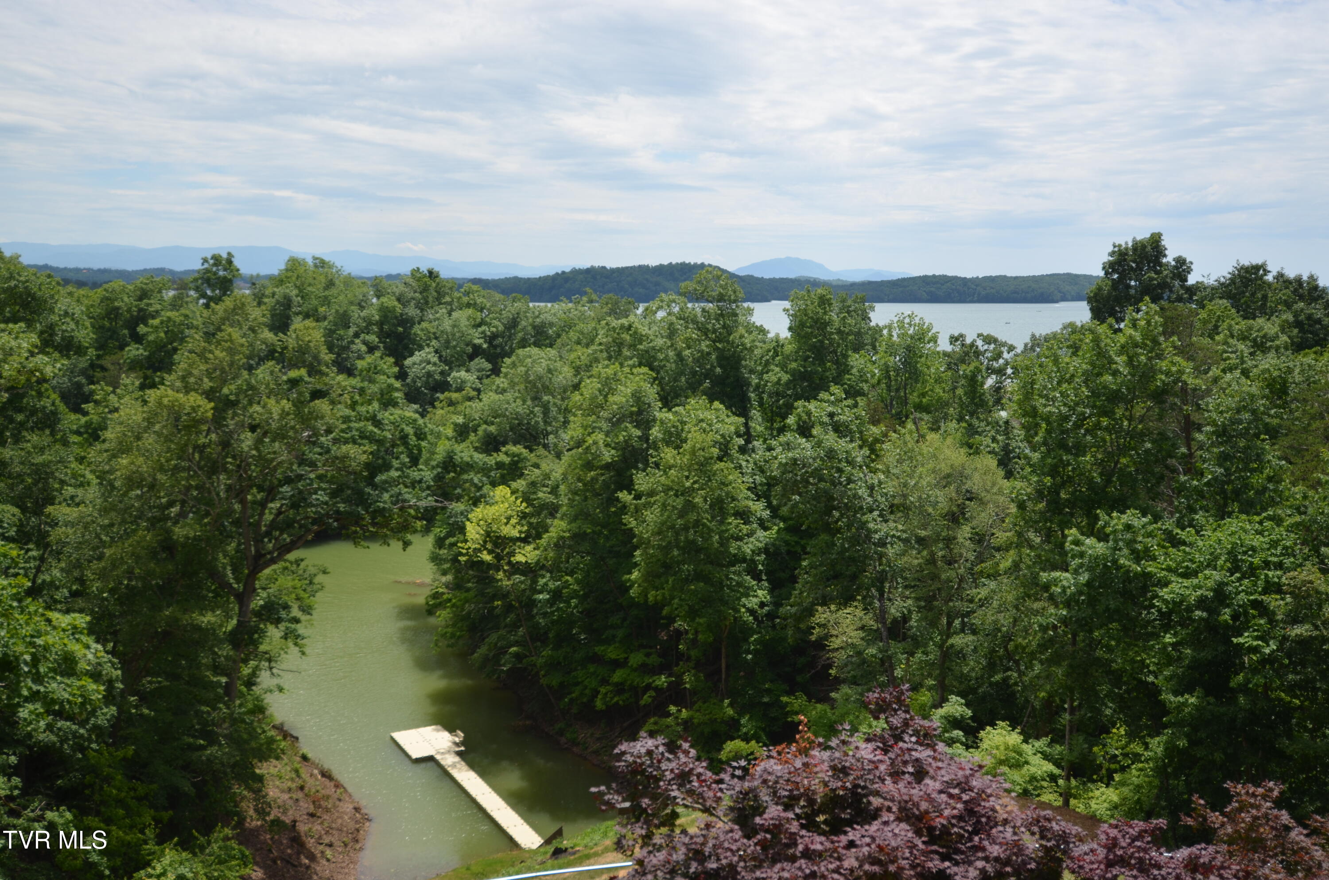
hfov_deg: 53.2
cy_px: 440
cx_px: 664
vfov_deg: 36.7
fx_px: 1326
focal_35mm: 36
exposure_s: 1/1000
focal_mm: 24
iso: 100
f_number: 4
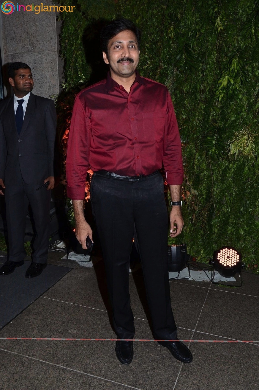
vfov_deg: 57.3
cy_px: 195
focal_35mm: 33
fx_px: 358
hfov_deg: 39.8
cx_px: 130
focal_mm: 22
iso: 500
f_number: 8
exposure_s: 1/125
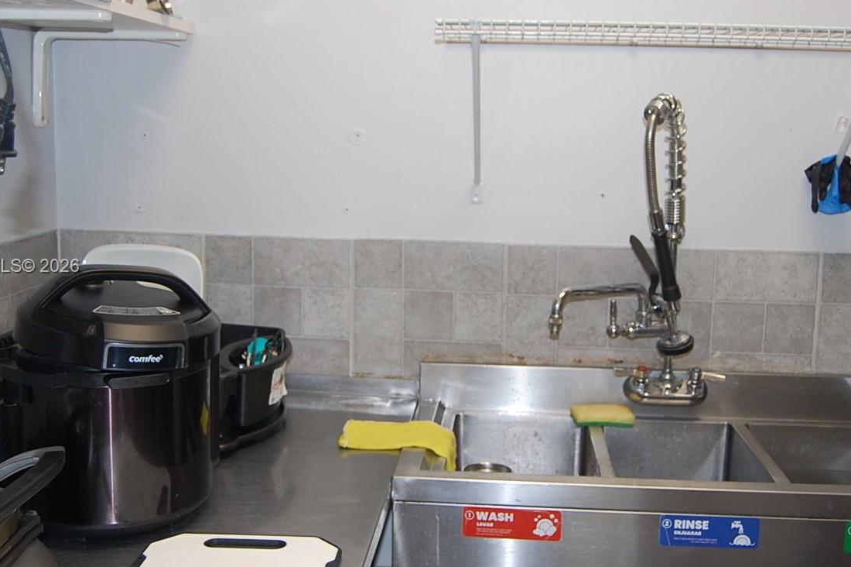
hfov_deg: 47.4
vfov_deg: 32.6
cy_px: 268
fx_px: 969
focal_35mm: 41
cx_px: 429
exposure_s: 1/60
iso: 400
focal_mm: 20
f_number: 3.8
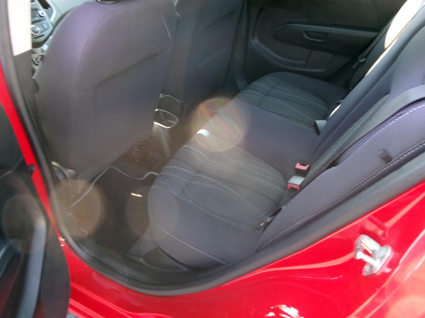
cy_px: 159
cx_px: 212
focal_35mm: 28
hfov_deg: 63.4
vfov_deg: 49.7
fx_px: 344
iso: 200
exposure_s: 1/34
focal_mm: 5.1
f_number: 3.9
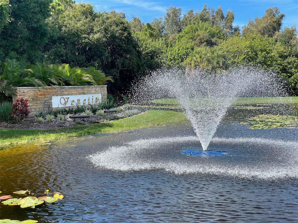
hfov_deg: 36.8
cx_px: 149
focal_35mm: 52
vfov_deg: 28.0
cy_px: 112
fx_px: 448
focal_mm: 6
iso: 25
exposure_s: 1/773
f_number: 2
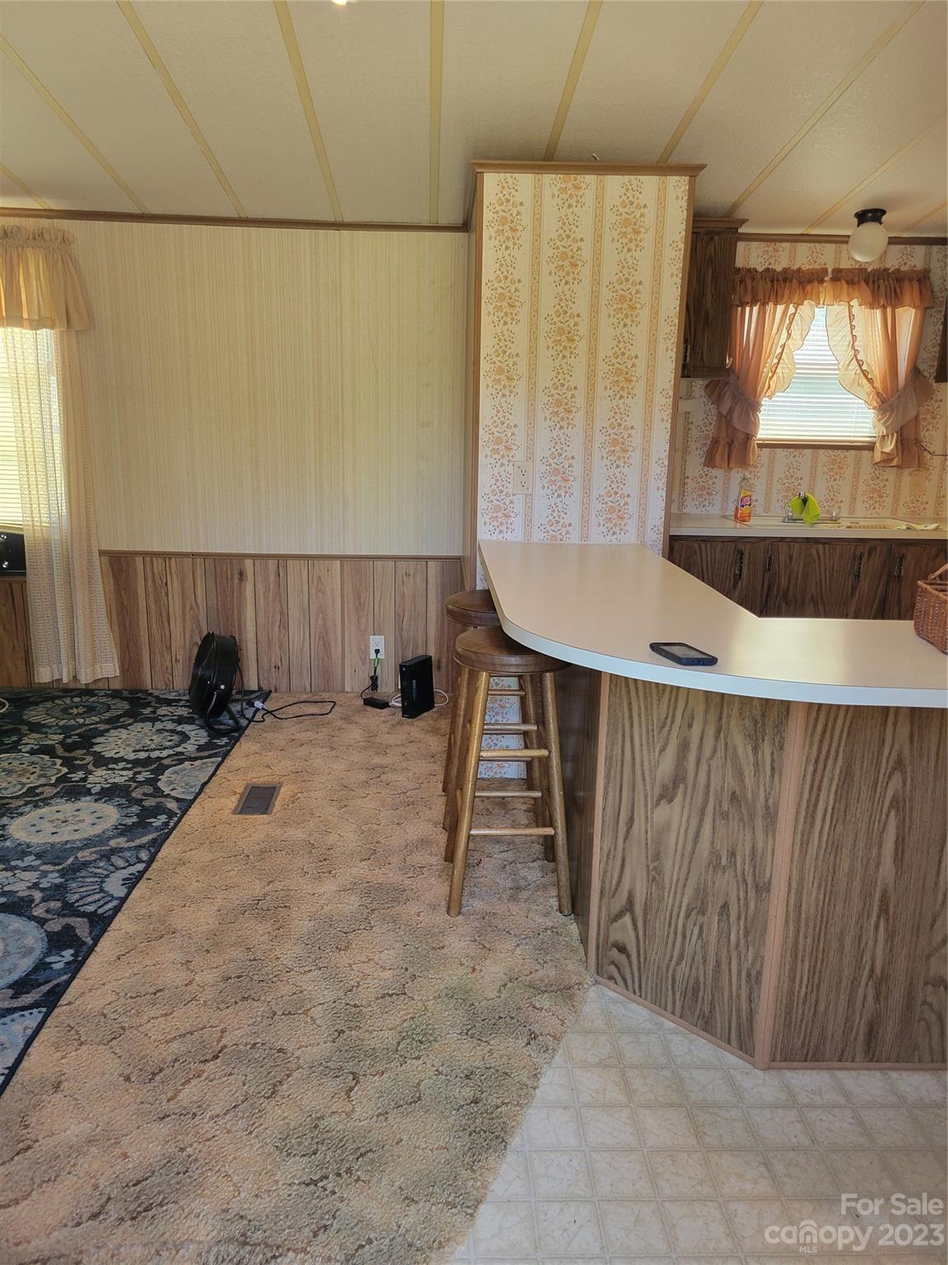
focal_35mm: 26
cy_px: 632
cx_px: 474
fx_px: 949
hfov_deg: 53.1
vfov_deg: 67.3
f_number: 1.8
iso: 200
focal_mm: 5.4
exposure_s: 1/120
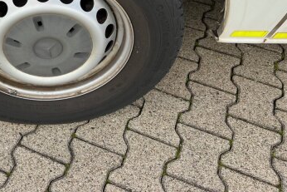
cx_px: 63
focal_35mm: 50
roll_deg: +0.7
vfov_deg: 25.8
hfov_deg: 38.3
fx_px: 399
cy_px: 7
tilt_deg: -40.8
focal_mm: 5.7
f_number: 1.5
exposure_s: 1/1645
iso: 50
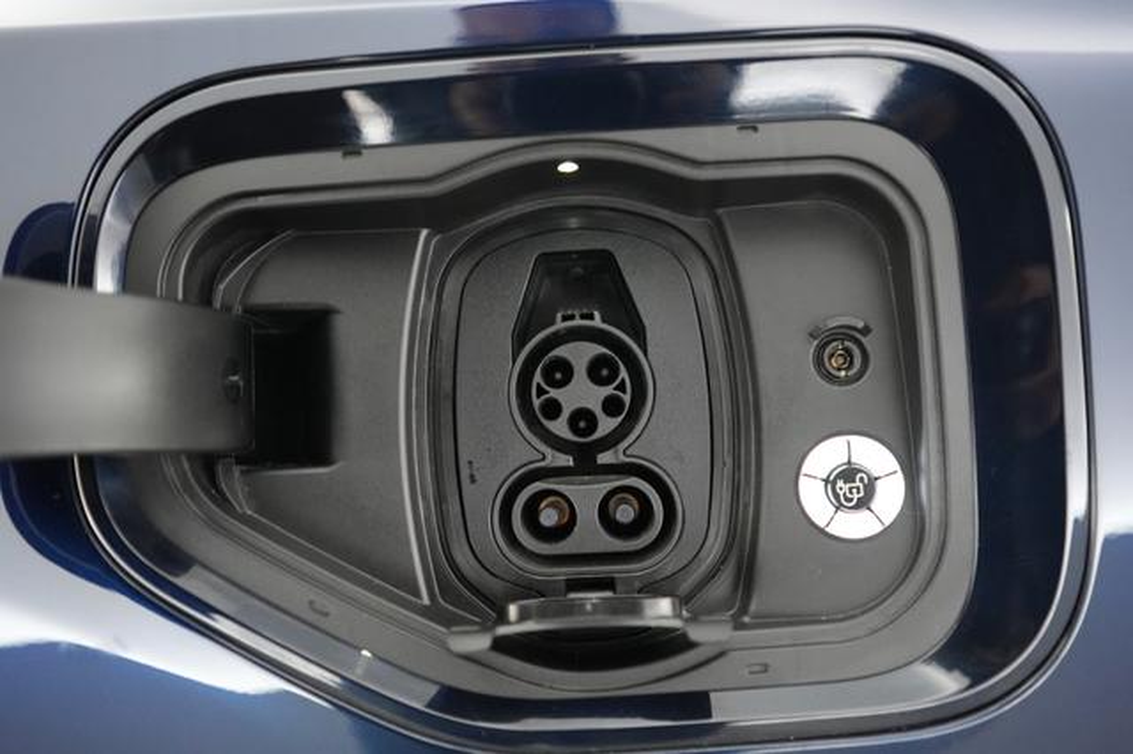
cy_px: 377
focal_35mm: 28
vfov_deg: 46.4
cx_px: 566
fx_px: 881
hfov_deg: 65.5
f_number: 2.8
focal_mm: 28
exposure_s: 1/60
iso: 6400
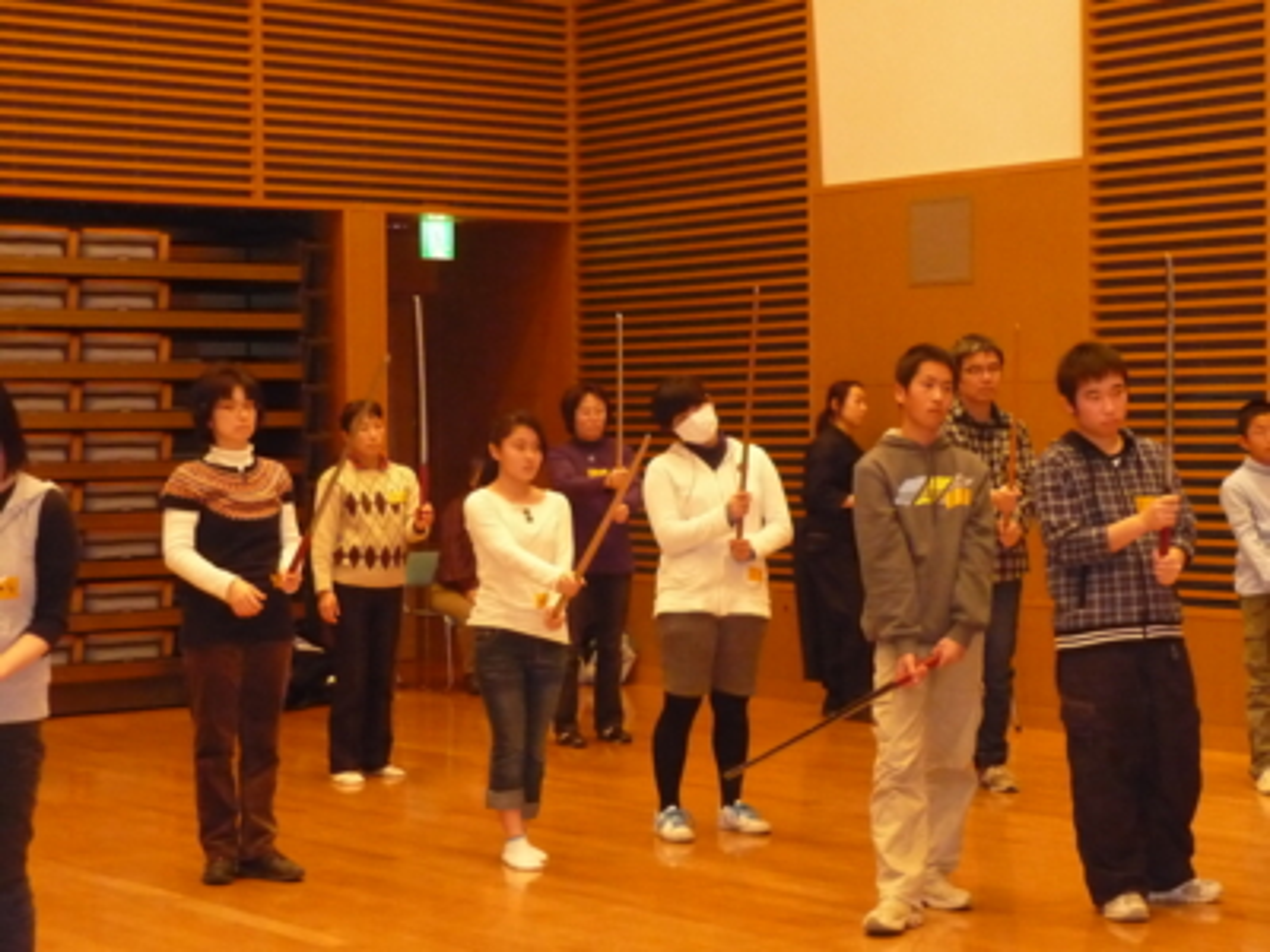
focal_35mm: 70
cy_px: 476
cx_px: 635
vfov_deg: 21.0
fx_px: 2568
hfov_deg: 27.8
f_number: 3.4
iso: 800
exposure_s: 1/40
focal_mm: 9.1
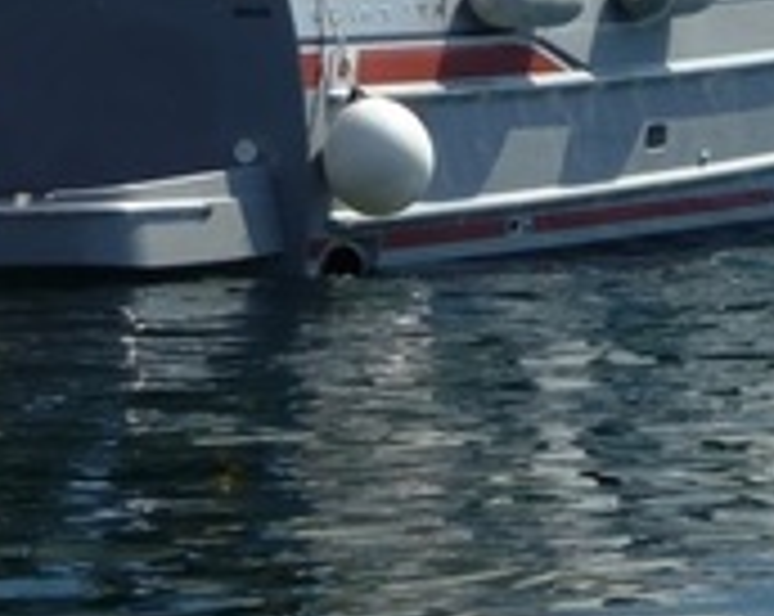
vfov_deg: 8.2
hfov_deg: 10.4
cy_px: -126
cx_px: 295
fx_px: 4231
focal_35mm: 185
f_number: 4.7
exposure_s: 1/640
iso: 100
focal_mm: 10.3
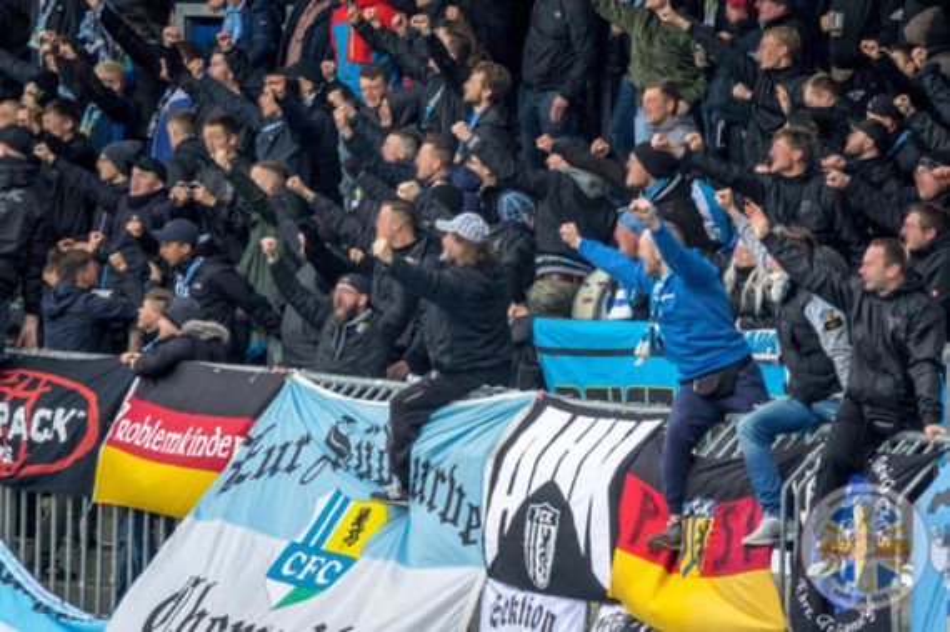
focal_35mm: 458
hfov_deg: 4.5
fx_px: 12075
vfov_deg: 3.0
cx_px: 475
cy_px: 316
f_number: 4
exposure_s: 1/250
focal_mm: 167.98
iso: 640
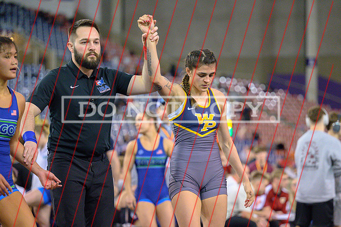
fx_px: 1290
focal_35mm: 136
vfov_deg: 10.1
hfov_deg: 15.1
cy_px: 122
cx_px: 181
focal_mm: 120
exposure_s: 1/800
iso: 7200
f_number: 2.8
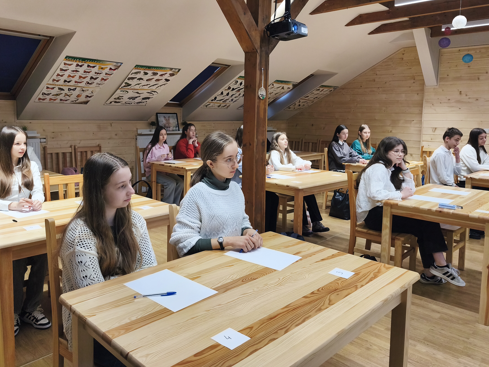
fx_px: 381
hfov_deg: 65.1
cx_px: 217
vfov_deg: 51.1
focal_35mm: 27
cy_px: 152
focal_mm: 6.18
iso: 320
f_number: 1.65
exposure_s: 1/99.9
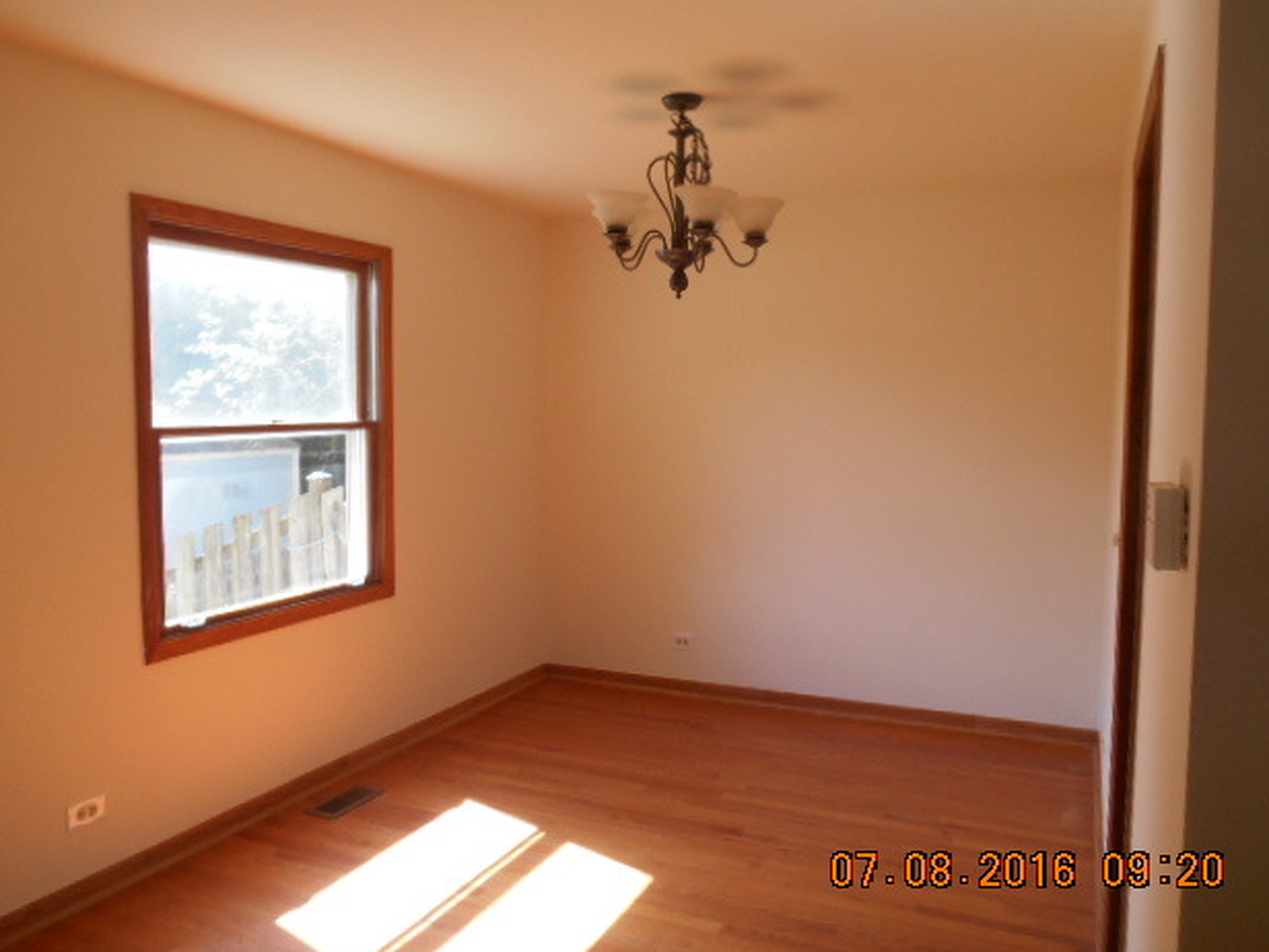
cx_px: 643
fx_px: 990
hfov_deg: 65.3
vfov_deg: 51.4
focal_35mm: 27
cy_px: 482
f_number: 3.4
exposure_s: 1/50
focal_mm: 4.7
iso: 80
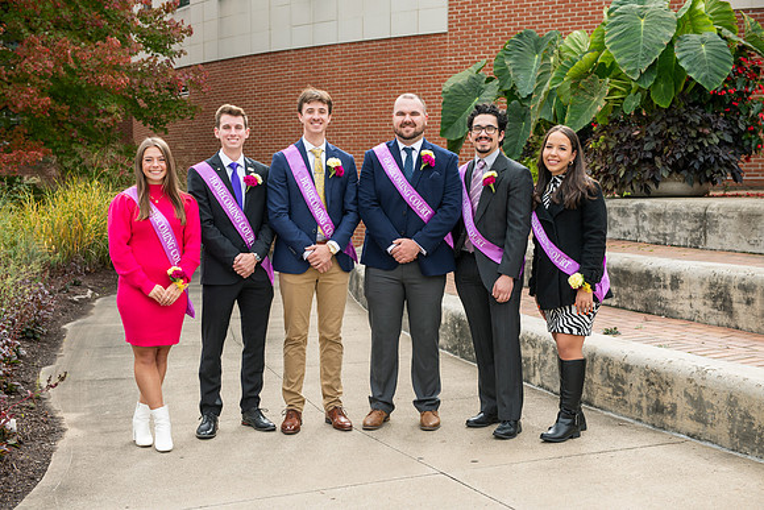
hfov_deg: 38.2
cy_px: 255
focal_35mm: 52
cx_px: 382
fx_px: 1104
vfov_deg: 26.0
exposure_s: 1/320
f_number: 4.5
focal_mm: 52
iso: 200
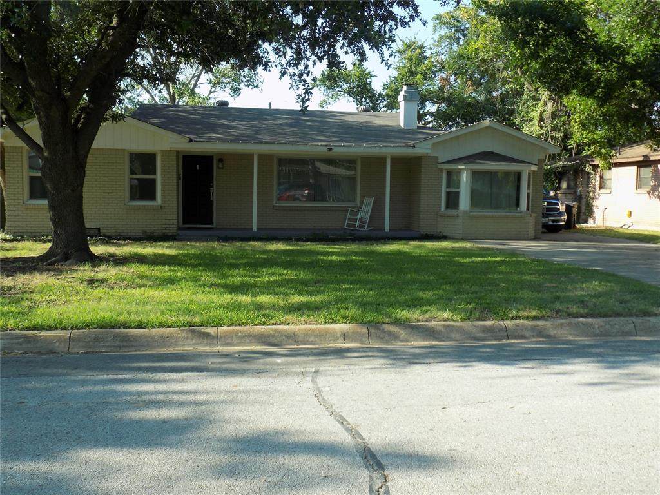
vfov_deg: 41.8
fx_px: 648
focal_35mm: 34
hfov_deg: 54.0
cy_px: 248
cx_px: 330
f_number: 3.4
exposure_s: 1/250
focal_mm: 6.1
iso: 80
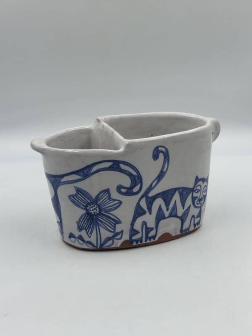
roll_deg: +0.0
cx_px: 126
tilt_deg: -23.6
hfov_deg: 30.3
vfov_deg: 39.7
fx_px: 466
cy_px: 168
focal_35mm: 48
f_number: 1.78
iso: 64
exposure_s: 1/549
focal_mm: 6.86
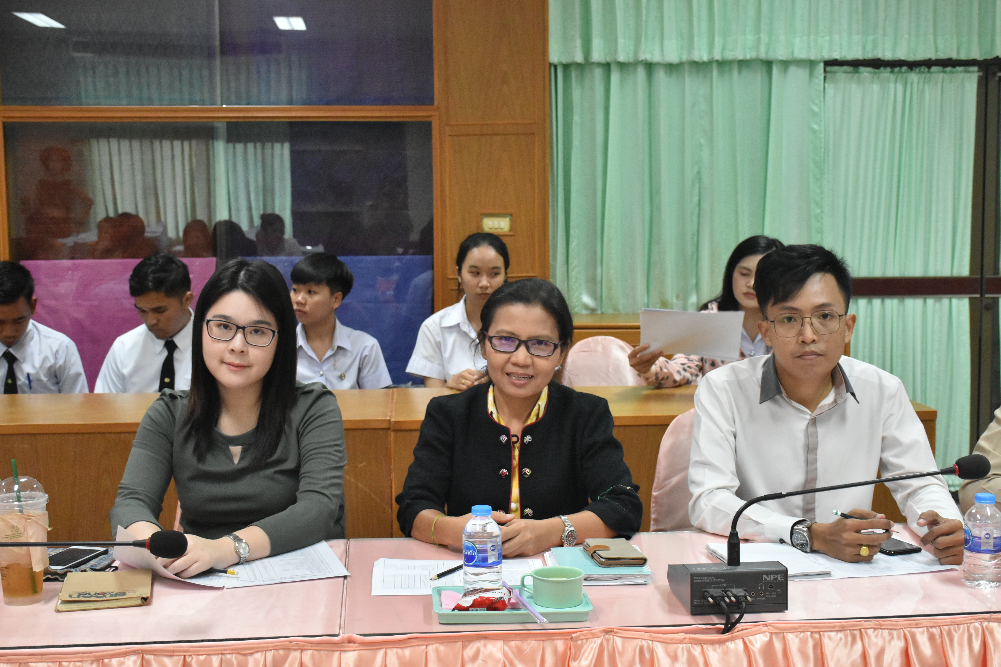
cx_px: 500
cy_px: 334
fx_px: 1335
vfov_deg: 28.1
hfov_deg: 41.1
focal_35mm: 48
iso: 2500
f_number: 6.3
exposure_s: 1/160
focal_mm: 32
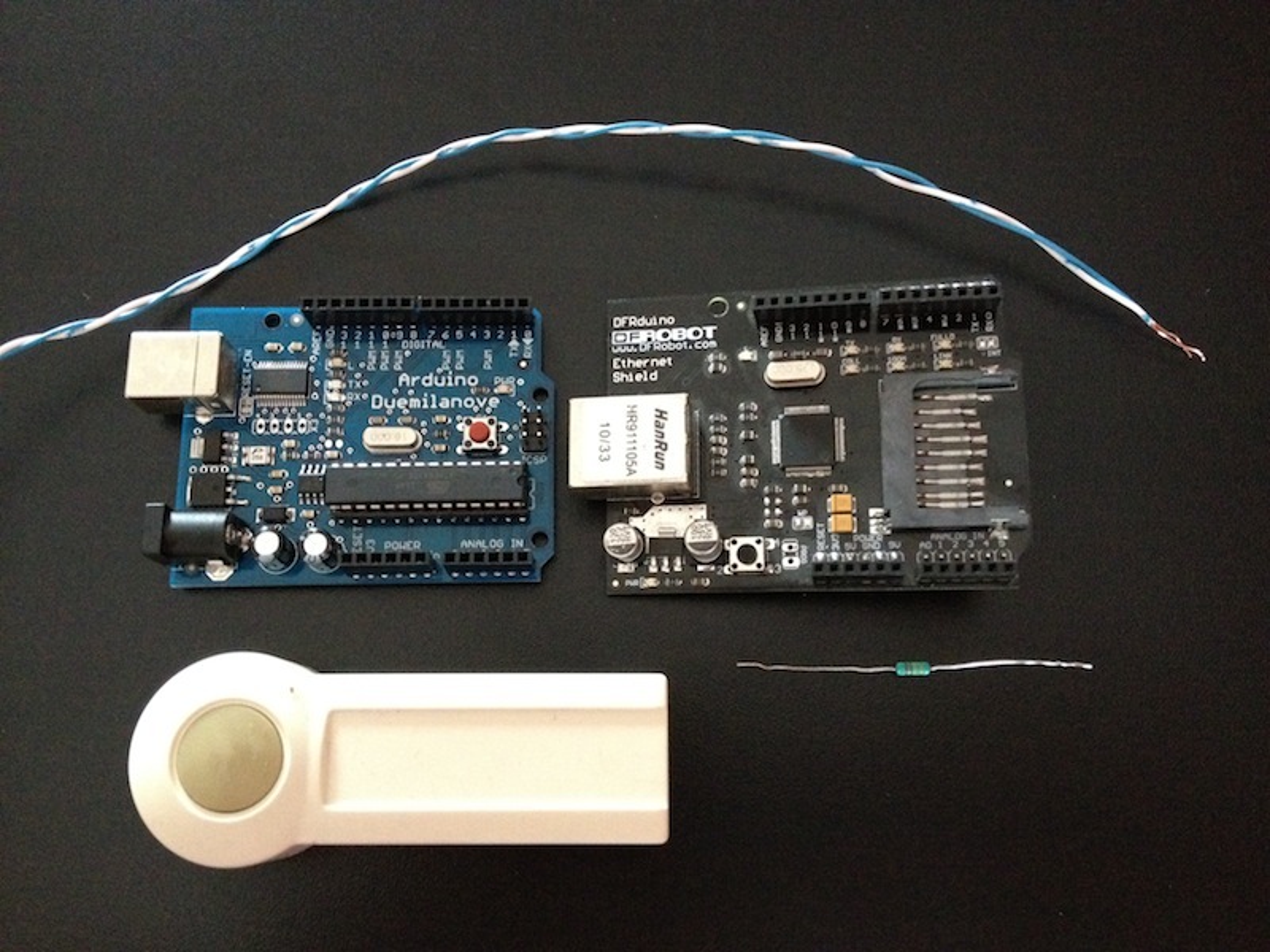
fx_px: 1284
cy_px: 476
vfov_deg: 40.7
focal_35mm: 35
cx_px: 635
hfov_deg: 52.6
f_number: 2.4
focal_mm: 4.28
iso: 640
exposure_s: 1/15
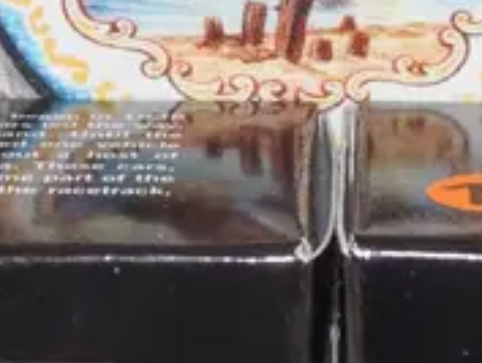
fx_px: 3860
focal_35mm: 277
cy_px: 759
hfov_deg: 7.1
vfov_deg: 5.3
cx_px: 370
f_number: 5.6
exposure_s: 1/60
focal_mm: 24
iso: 2000
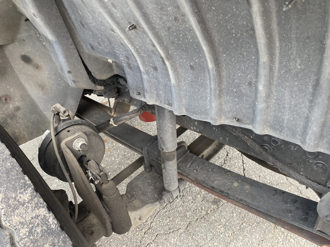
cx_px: 165
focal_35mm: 26
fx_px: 248
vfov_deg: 53.1
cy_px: 124
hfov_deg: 67.3
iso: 100
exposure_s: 1/121
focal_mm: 4.25
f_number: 1.8
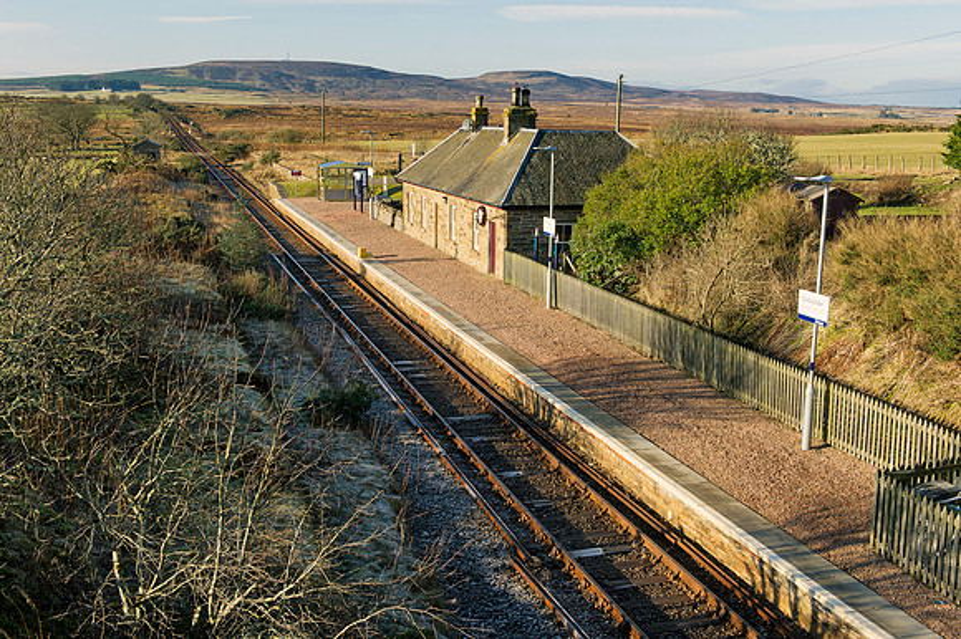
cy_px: 320
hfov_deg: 50.7
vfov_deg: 35.0
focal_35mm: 38
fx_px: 1014
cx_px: 480
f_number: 20
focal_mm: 38
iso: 800
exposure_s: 1/200
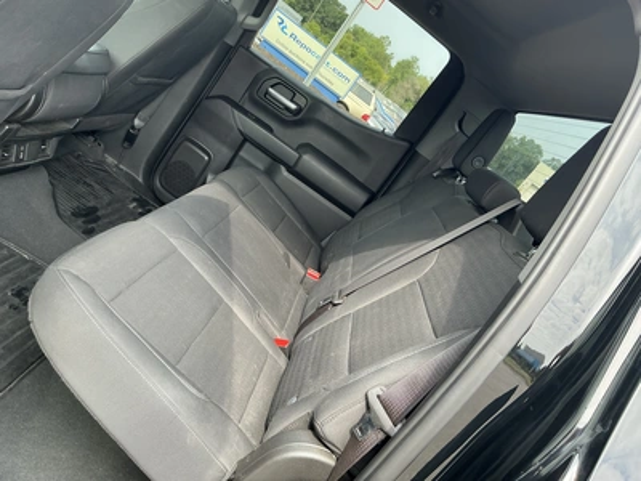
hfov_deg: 63.4
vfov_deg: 49.7
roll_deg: -37.5
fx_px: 518
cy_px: 240
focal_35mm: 28
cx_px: 320
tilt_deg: -17.1
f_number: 1.8
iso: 32
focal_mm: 3
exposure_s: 1/122
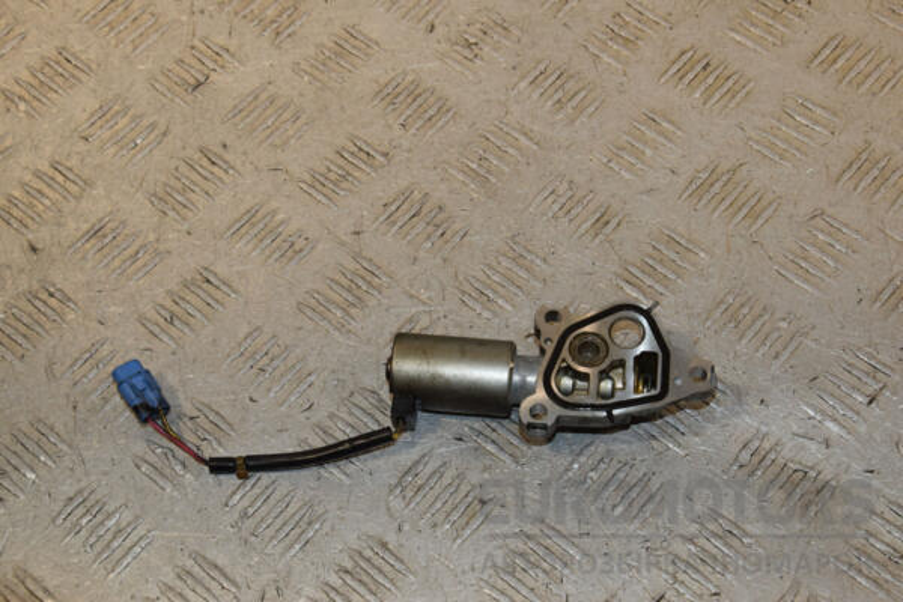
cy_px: 301
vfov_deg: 21.6
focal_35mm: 63
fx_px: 1580
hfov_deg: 31.9
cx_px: 452
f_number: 9
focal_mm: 42
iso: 800
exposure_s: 1/200
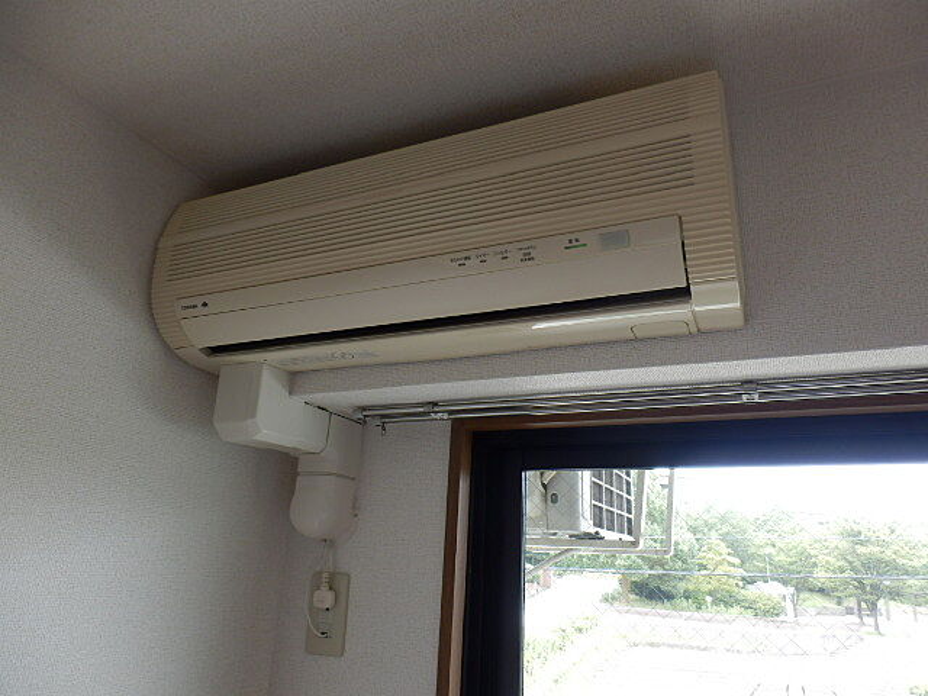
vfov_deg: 56.8
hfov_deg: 71.6
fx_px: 643
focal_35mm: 24
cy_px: 348
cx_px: 464
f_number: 3
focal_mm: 4.2
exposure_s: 1/50
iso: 80
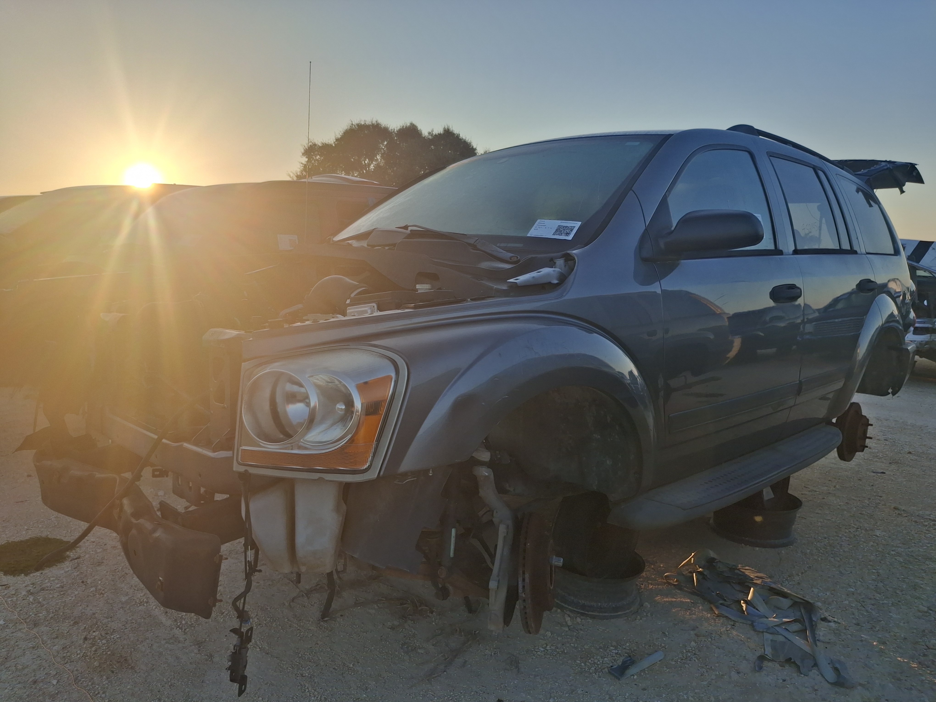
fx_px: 676
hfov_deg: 69.4
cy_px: 351
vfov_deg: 54.9
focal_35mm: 25
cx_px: 468
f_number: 1.8
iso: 32
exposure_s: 1/1264
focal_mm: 4.69
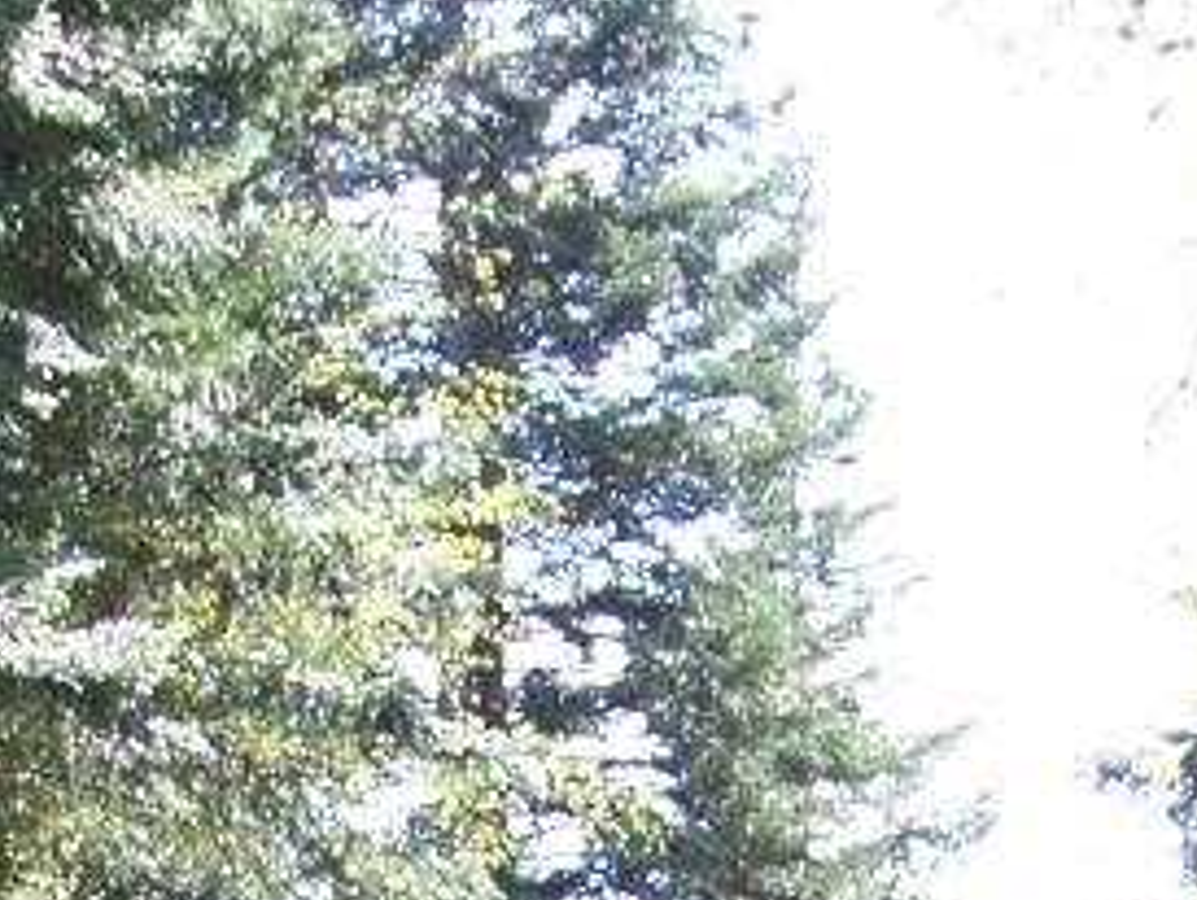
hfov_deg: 11.7
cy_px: 1739
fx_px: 5814
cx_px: 201
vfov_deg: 8.4
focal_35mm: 168
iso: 64
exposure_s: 1/125
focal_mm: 5.85
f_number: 2.8
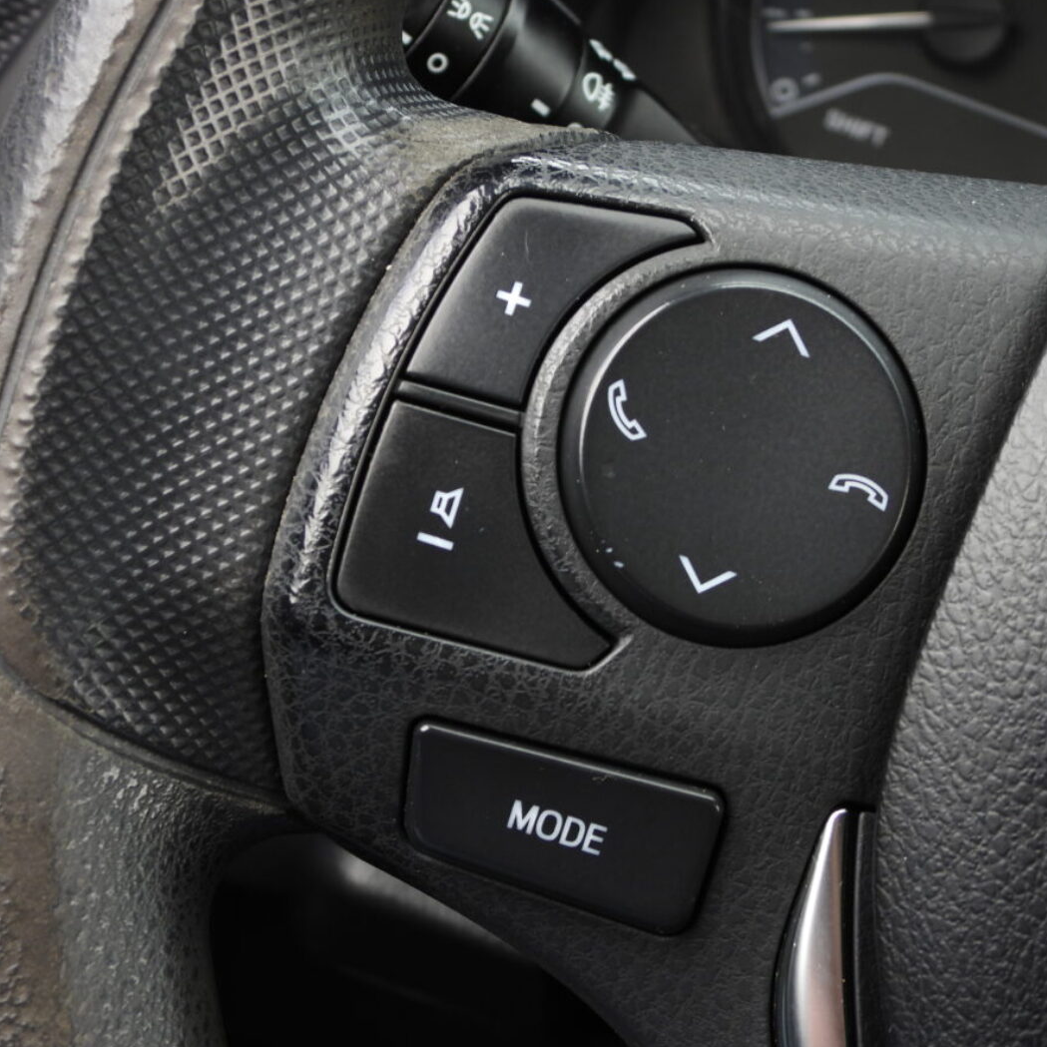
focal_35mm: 72
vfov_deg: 24.0
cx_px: 566
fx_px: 2464
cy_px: 520
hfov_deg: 24.0
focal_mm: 10.7
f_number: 3.5
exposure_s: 1/80
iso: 100
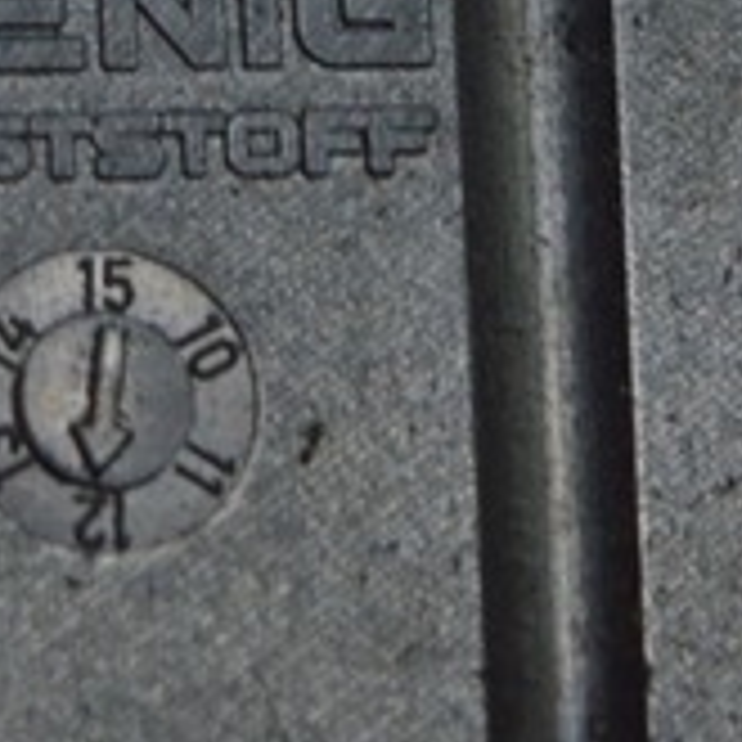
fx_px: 10540
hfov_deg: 4.0
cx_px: -764
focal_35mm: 435
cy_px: -668
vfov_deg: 4.0
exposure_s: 1/50
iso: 400
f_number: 5.6
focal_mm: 55
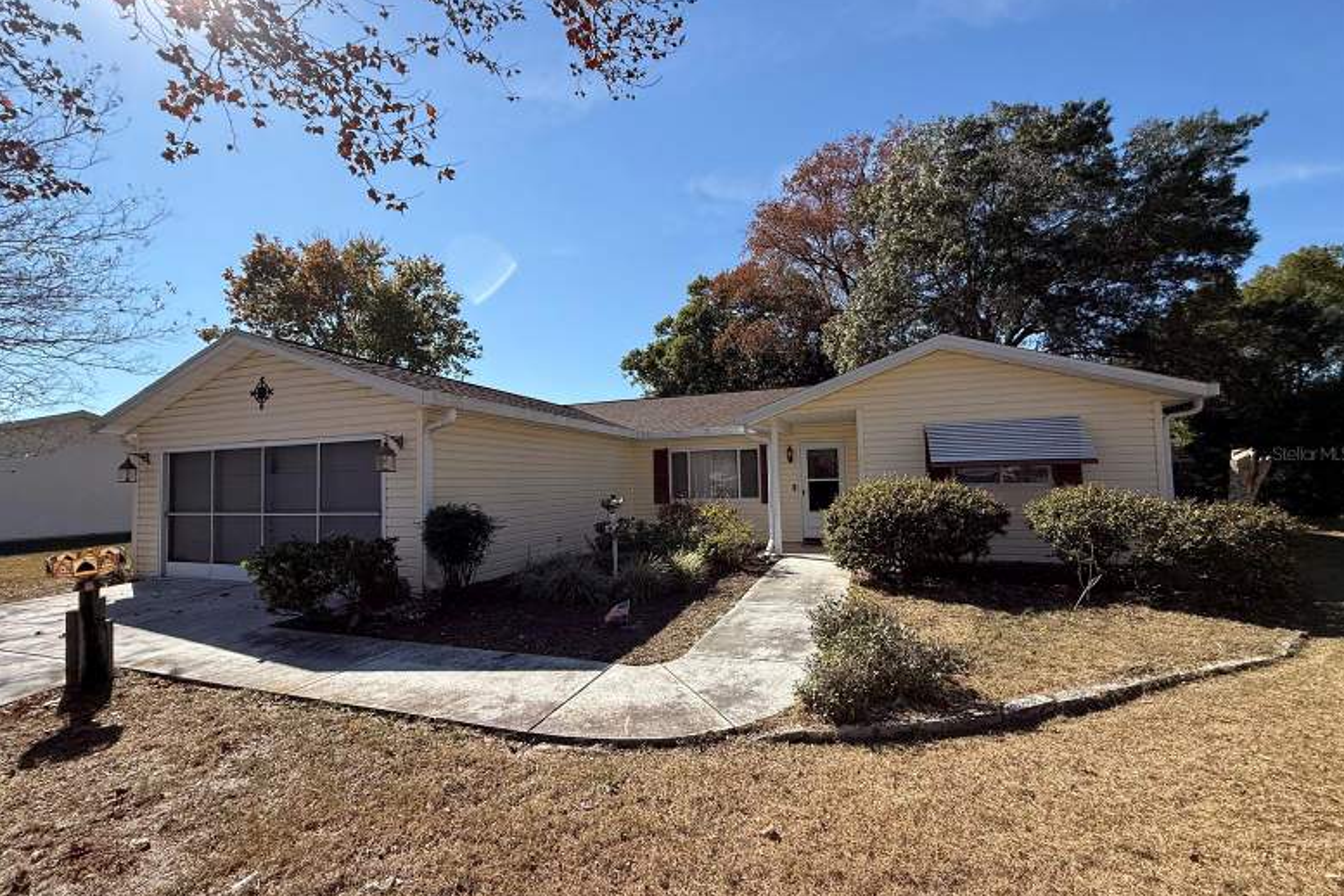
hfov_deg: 100.4
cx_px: 662
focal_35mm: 15
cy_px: 453
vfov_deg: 77.3
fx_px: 560
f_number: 2.2
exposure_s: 1/1572
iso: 50
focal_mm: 2.22
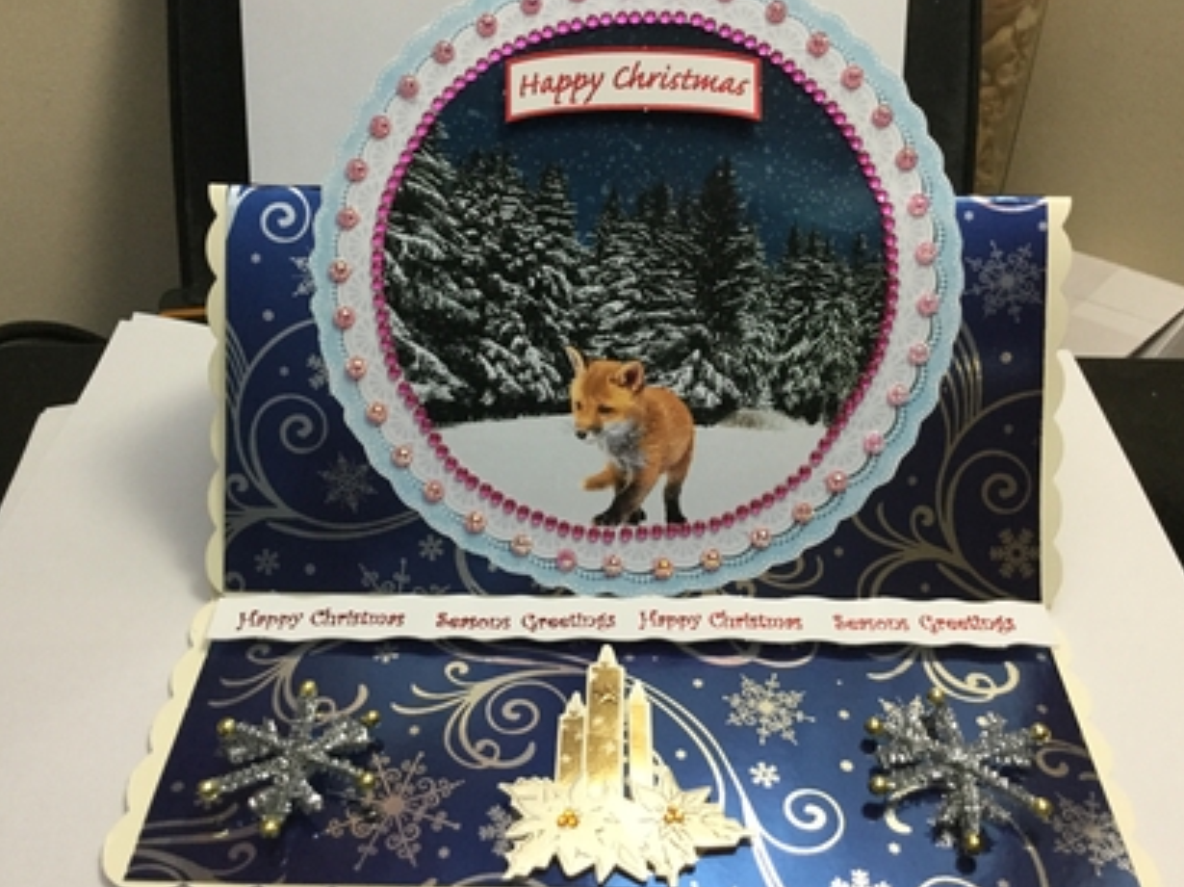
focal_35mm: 34
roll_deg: -1.9
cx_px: 589
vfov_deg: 41.8
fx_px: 1162
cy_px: 452
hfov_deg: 54.0
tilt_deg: -41.7
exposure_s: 1/33
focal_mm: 3.3
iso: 160
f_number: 2.4
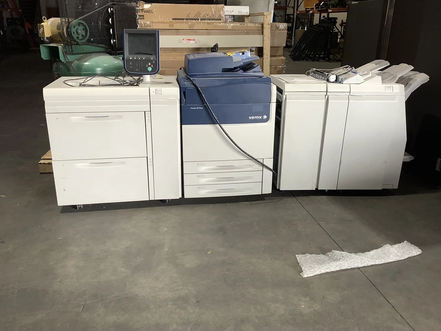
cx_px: 220
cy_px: 166
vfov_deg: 45.5
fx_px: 395
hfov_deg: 58.3
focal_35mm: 31
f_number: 2.4
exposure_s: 1/60
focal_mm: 3.3
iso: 50
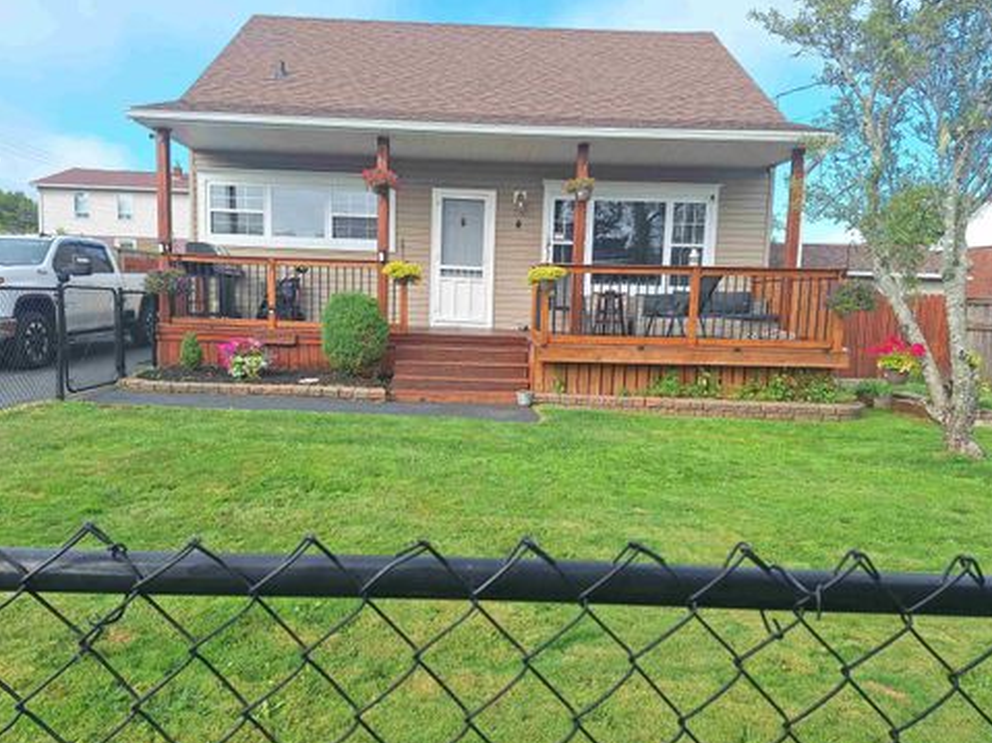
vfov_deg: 56.8
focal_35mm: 24
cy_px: 367
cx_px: 483
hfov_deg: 71.6
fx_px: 688
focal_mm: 5.54
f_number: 1.8
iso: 40
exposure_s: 1/1160
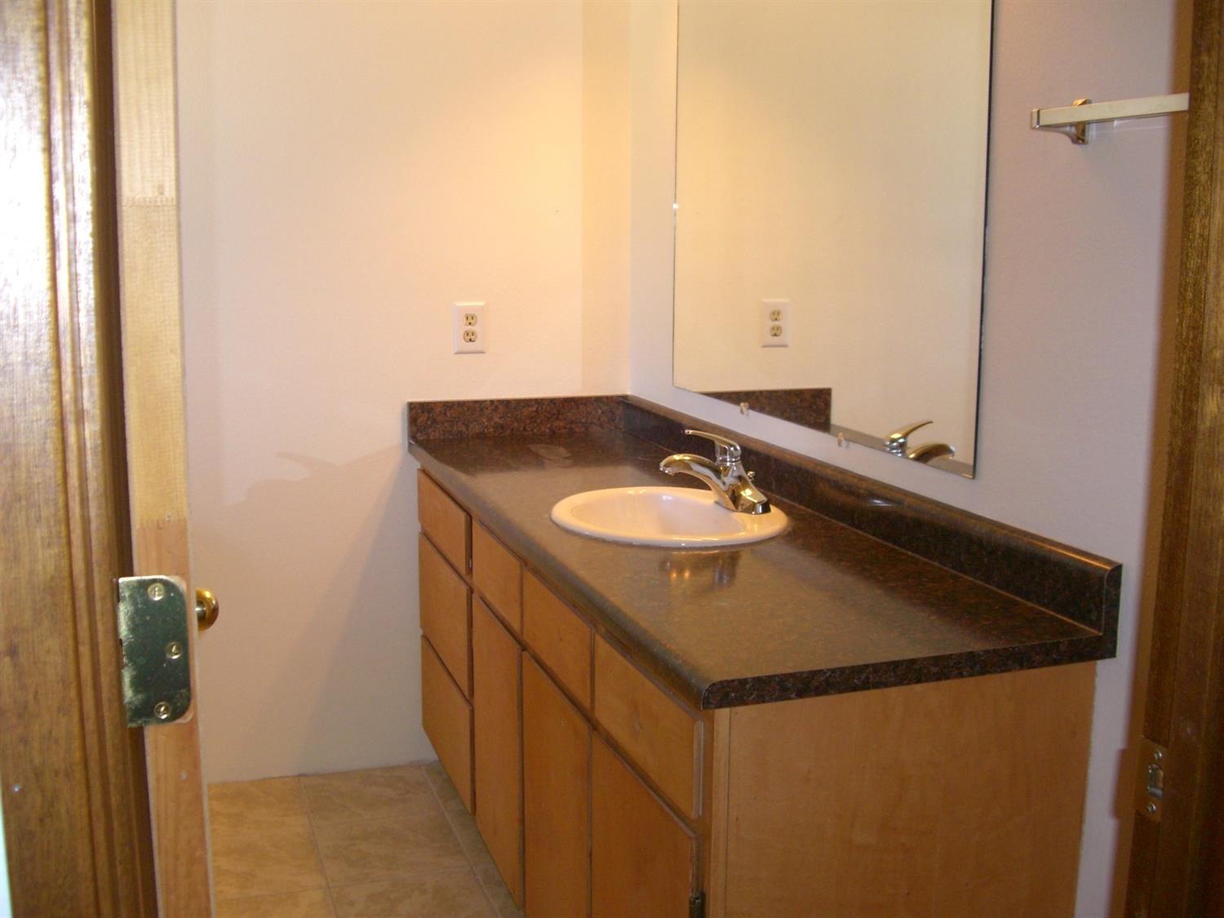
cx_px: 612
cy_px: 459
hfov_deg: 49.0
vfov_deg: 37.7
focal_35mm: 38
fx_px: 1344
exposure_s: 1/60
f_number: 2.8
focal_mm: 7.9
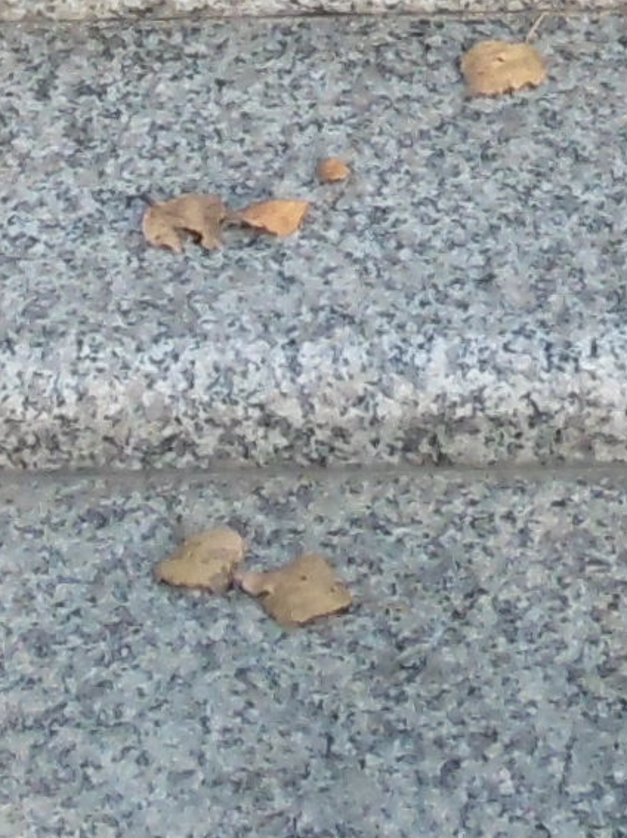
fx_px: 5511
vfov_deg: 8.2
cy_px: -967
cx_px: 115
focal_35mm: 228
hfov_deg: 6.5
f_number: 3.3
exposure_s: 1/200
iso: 100
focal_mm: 5
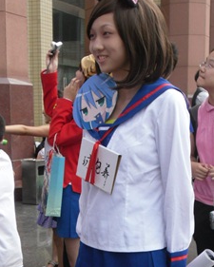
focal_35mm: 100
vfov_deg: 18.9
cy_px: 232
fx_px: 791
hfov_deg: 15.4
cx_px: 105
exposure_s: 1/90
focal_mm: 6.3
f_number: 3.5
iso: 100
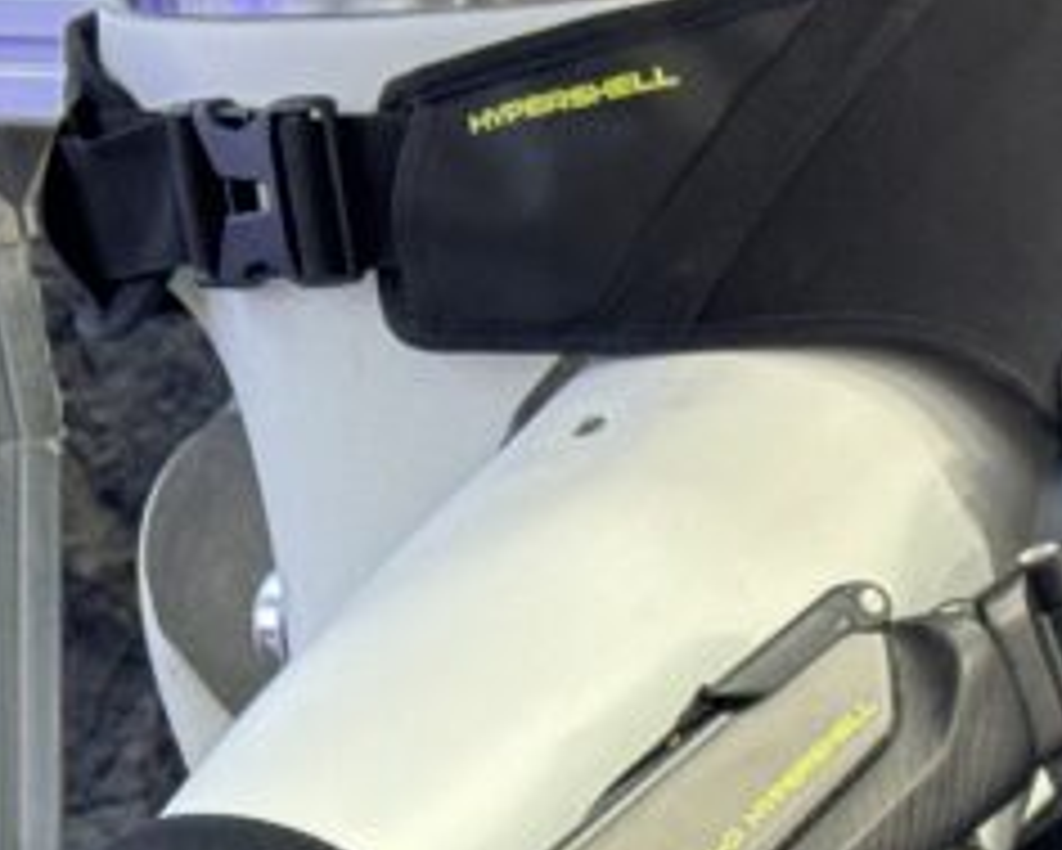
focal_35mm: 203
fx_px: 6383
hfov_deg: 9.4
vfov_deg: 7.4
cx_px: 1098
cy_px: 1466
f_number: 1.78
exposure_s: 1/100
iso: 80
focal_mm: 6.76
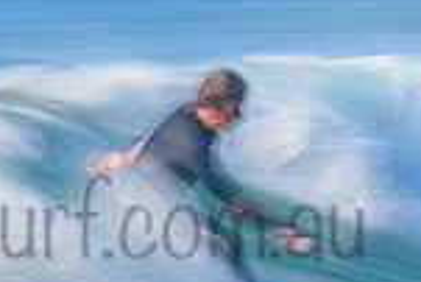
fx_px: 22521
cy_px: 194
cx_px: 70
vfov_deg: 0.7
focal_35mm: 1924
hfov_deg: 1.1
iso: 31
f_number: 13
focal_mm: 500
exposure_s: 1/6
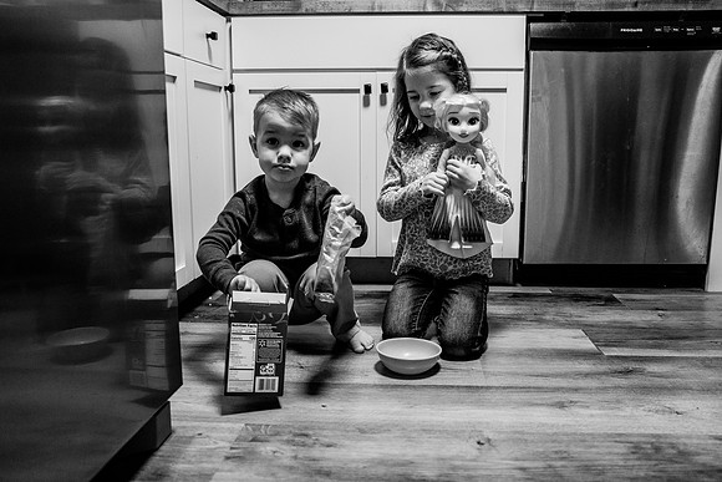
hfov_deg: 64.4
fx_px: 572
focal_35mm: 29
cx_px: 390
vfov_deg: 45.7
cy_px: 230
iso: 1000
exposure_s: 1/200
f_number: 2.8
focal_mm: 26
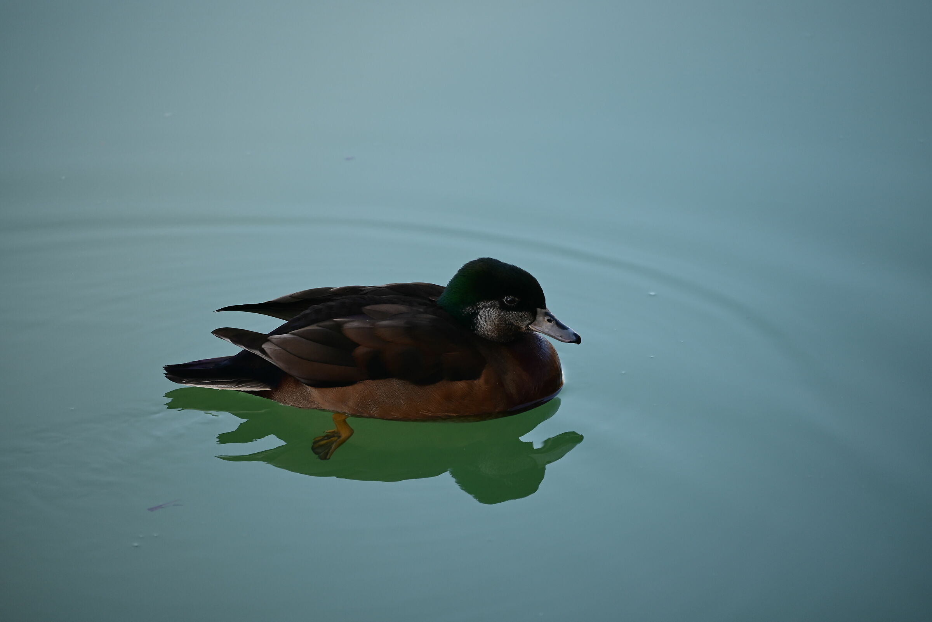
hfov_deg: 8.2
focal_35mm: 251
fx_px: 6500
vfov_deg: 5.5
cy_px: 311
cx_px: 466
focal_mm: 251
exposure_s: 1/250
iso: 320
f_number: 6.3
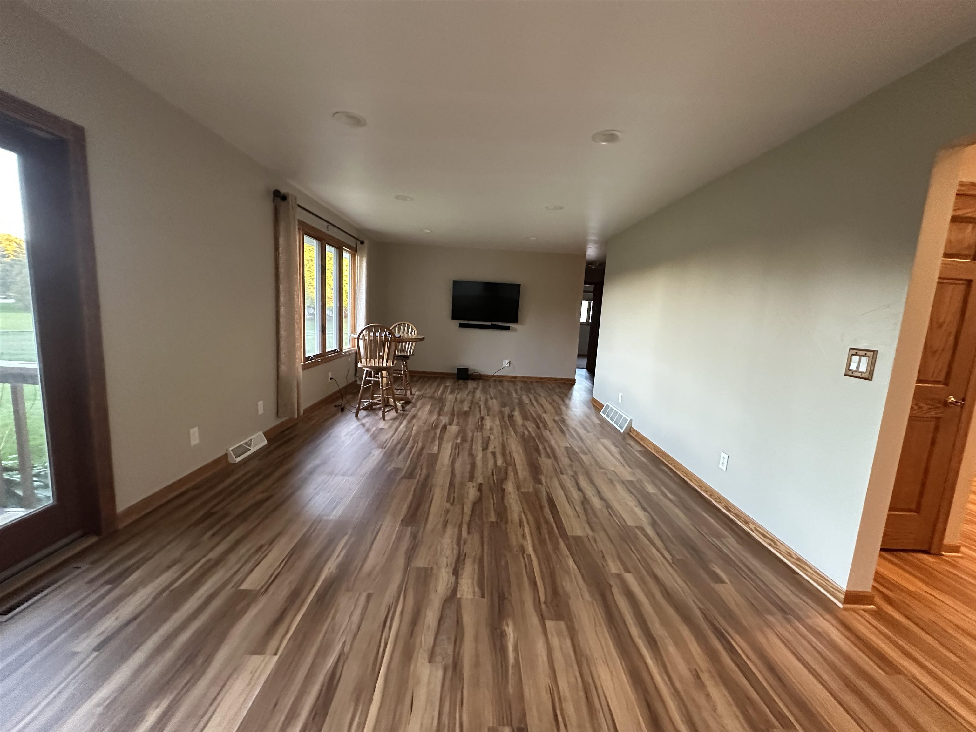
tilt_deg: -7.6
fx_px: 395
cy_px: 366
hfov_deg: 102.1
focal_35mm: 14
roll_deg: -2.8
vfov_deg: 85.7
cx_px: 488
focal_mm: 2.22
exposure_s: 1/60
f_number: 2.2
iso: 800
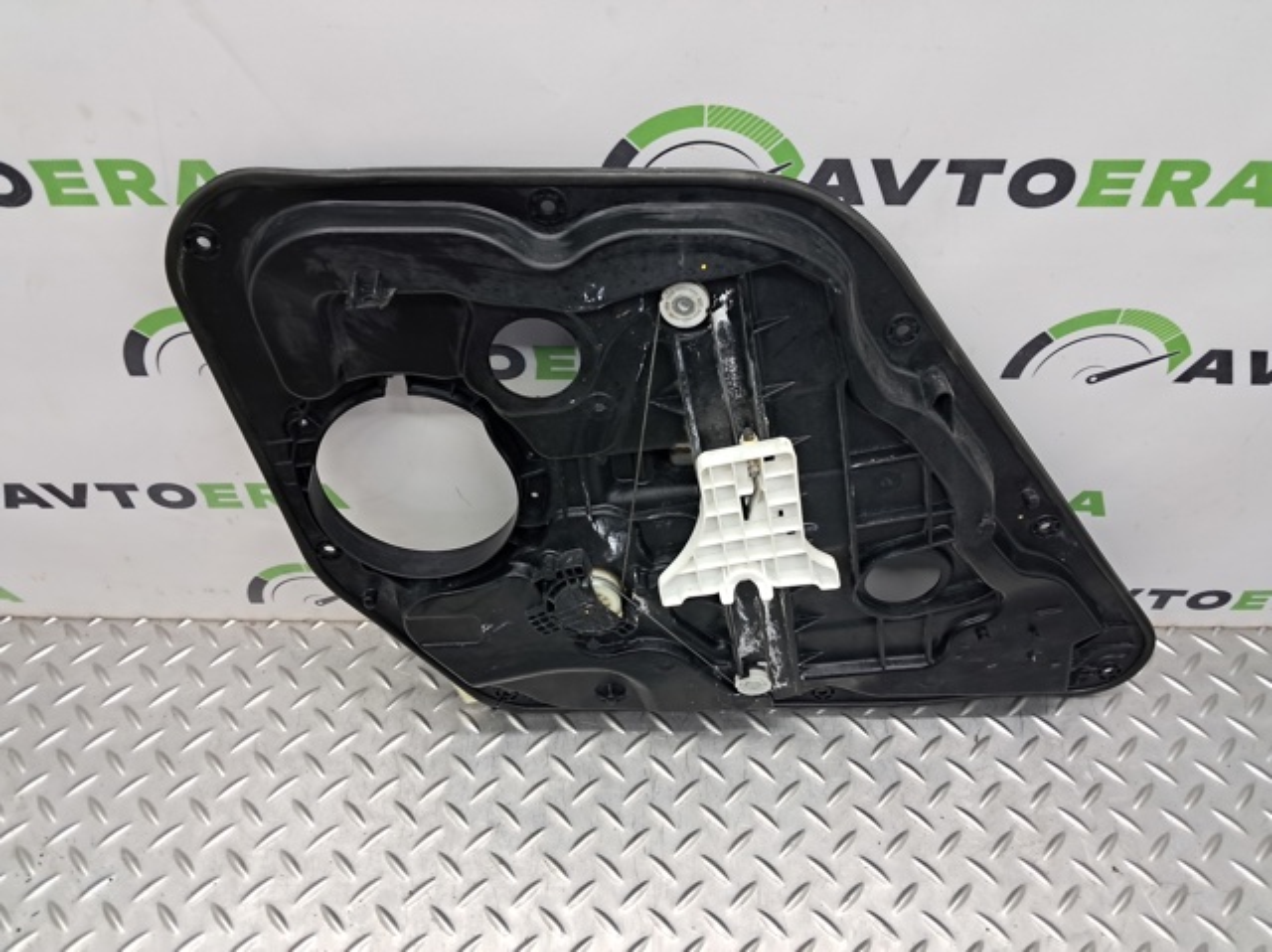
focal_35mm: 27
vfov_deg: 51.3
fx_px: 991
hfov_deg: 65.4
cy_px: 476
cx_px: 636
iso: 160
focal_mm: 4
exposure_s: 1/50
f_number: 1.8
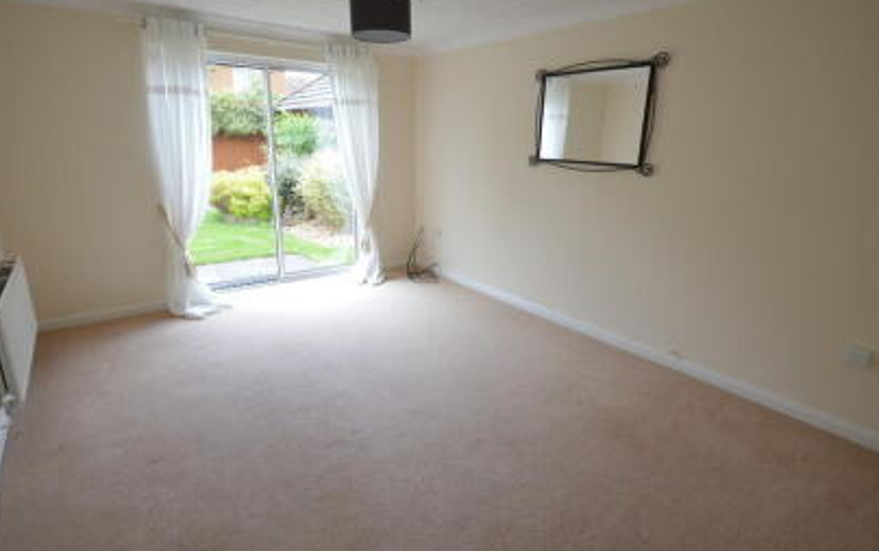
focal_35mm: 18
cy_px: 262
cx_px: 437
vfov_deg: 65.0
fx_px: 431
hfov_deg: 91.1
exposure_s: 1/100
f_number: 5
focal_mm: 10
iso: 400
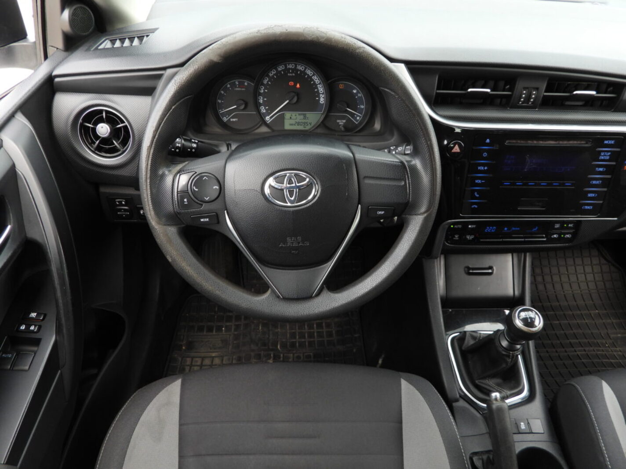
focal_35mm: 24
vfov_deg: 56.8
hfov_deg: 71.6
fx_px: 434
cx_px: 313
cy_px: 234
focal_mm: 4.3
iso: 100
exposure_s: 1/100
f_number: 2.8
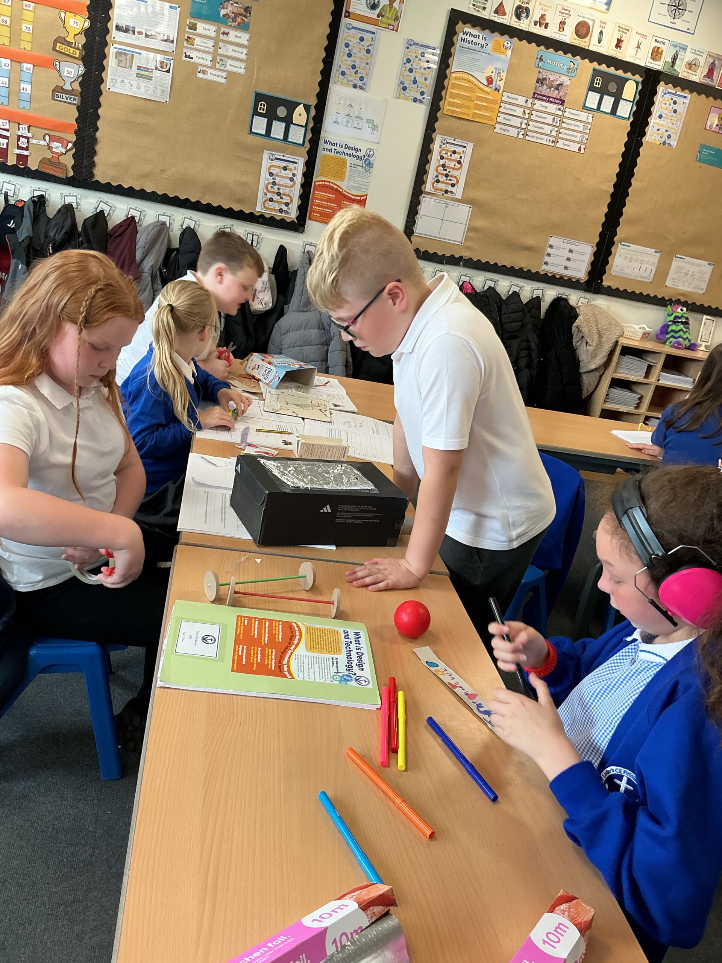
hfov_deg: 48.2
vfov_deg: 61.7
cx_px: 361
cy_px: 482
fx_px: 806
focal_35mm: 29
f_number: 1.8
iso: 50
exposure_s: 1/60
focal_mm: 3
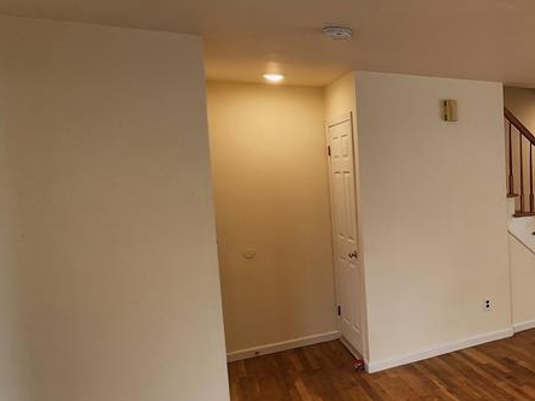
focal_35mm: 30
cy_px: 205
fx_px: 464
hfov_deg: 48.4
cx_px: 545
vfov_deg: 46.8
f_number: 2.2
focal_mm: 1.7
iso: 40
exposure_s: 1/60
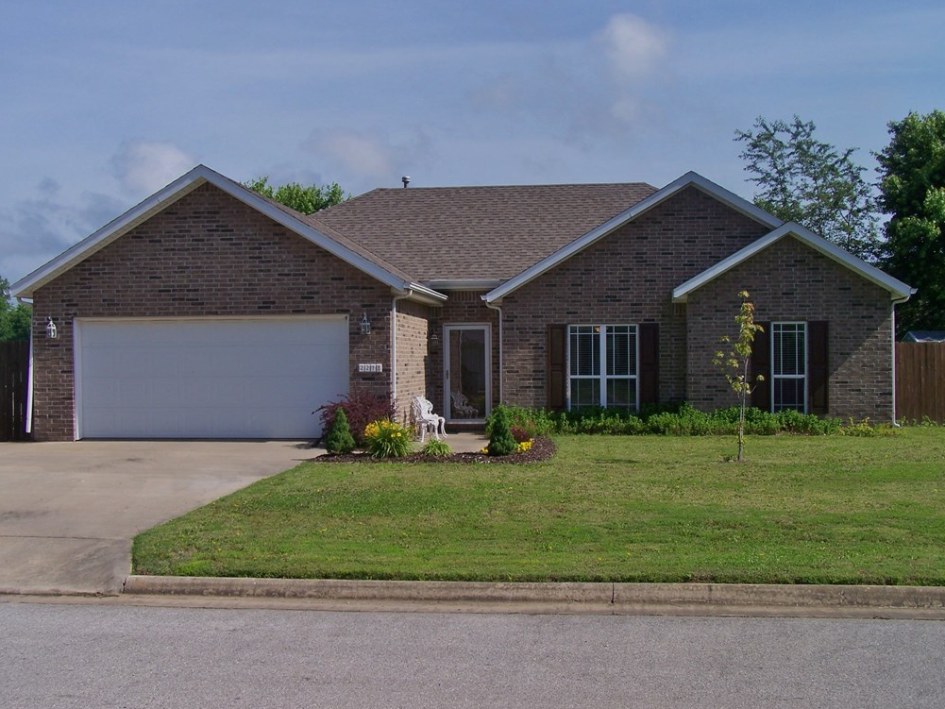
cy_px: 354
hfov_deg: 42.9
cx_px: 477
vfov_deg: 32.9
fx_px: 1201
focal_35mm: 44
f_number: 4
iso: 64
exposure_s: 1/500
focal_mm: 7.1
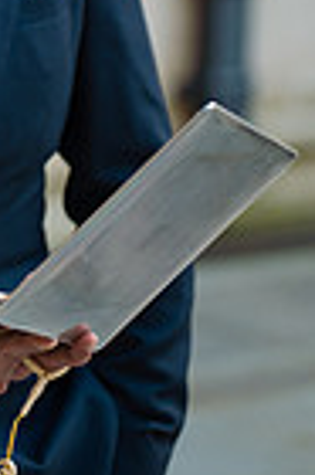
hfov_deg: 4.1
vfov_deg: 6.2
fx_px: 4329
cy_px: -210
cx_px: -186
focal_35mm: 329
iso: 200
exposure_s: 1/400
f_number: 2.8
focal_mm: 102
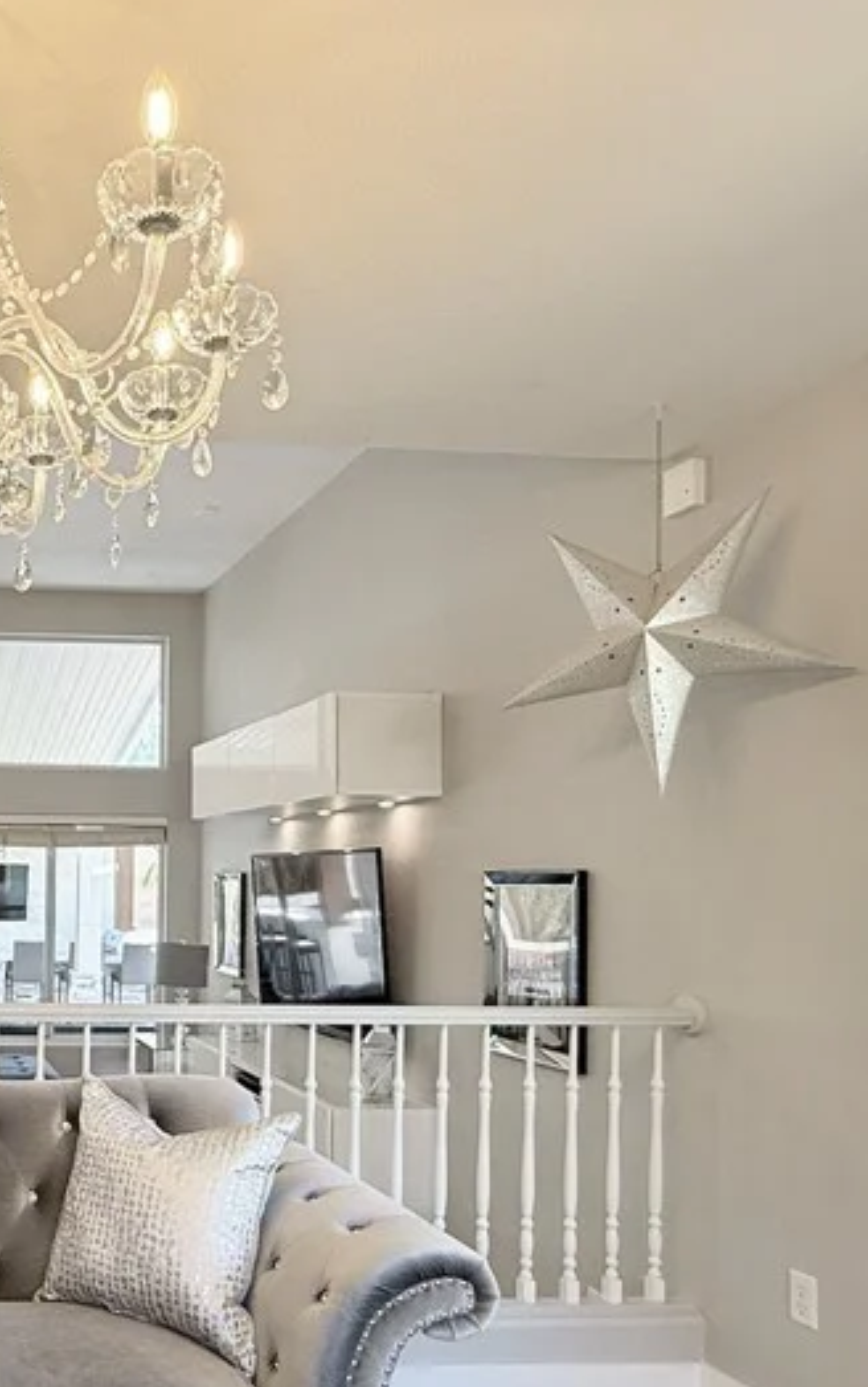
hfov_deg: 37.8
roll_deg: -1.0
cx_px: -29
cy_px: 858
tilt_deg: +2.0
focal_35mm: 29
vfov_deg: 63.8
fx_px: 1096
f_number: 2.2
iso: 100
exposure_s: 1/120
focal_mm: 2.22
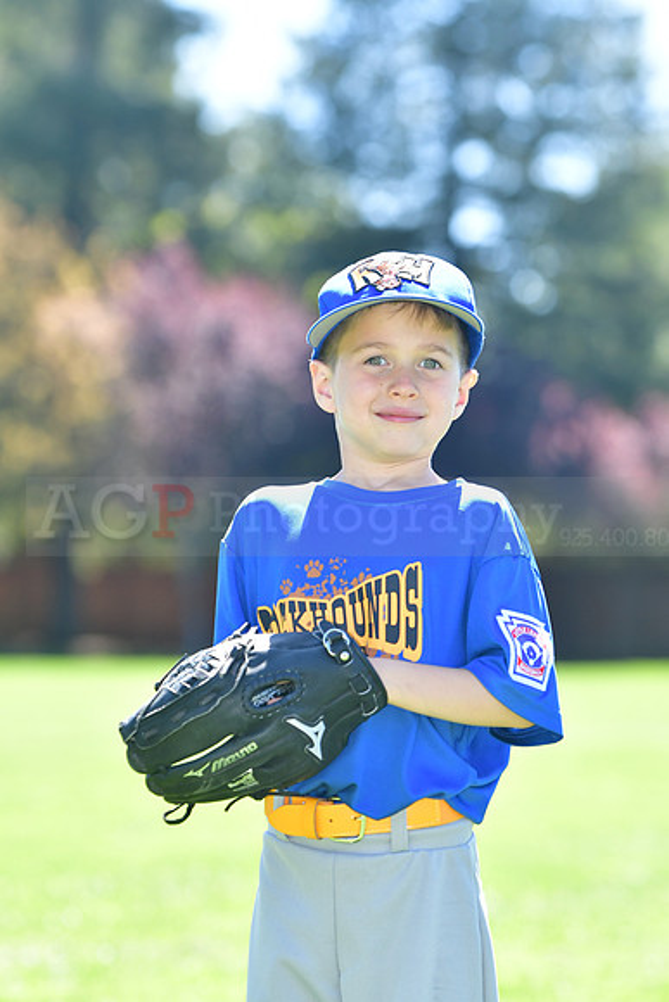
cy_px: 501
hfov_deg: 6.8
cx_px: 334
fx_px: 5641
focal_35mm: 202
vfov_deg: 10.2
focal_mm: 135
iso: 400
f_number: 4.5
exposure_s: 1/800
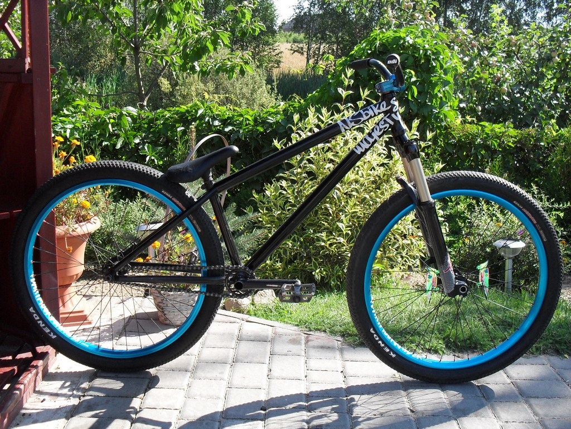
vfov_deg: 37.7
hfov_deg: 49.0
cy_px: 214
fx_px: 627
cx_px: 286
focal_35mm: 38
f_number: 2.8
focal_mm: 6.3
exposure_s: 1/350
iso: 80
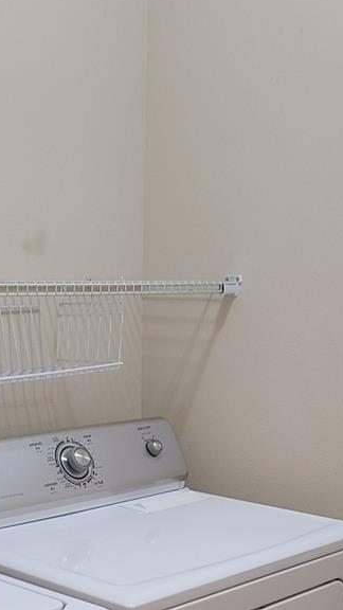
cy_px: 535
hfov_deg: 20.2
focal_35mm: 59
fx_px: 954
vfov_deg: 33.8
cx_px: 76
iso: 200
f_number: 1.8
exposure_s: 1/40
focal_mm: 5.4
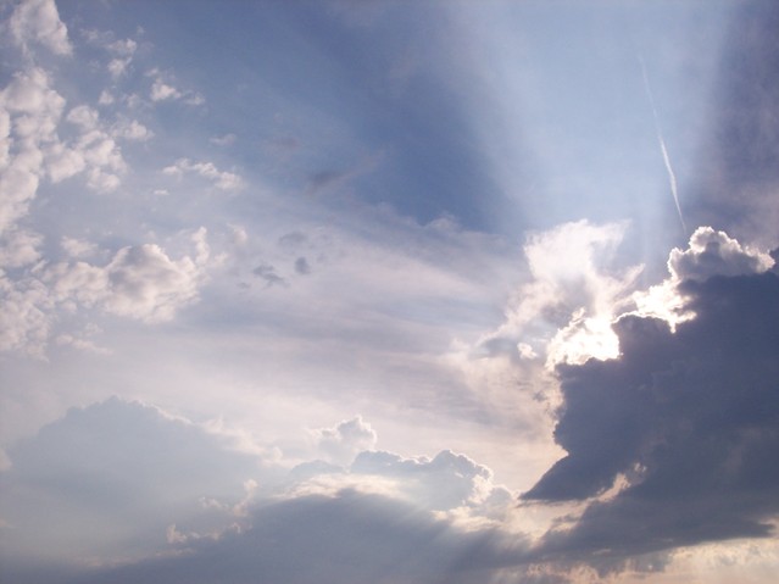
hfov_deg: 49.0
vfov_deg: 37.7
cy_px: 292
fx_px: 855
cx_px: 390
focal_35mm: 38
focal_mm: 8
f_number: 4.8
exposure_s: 1/1000
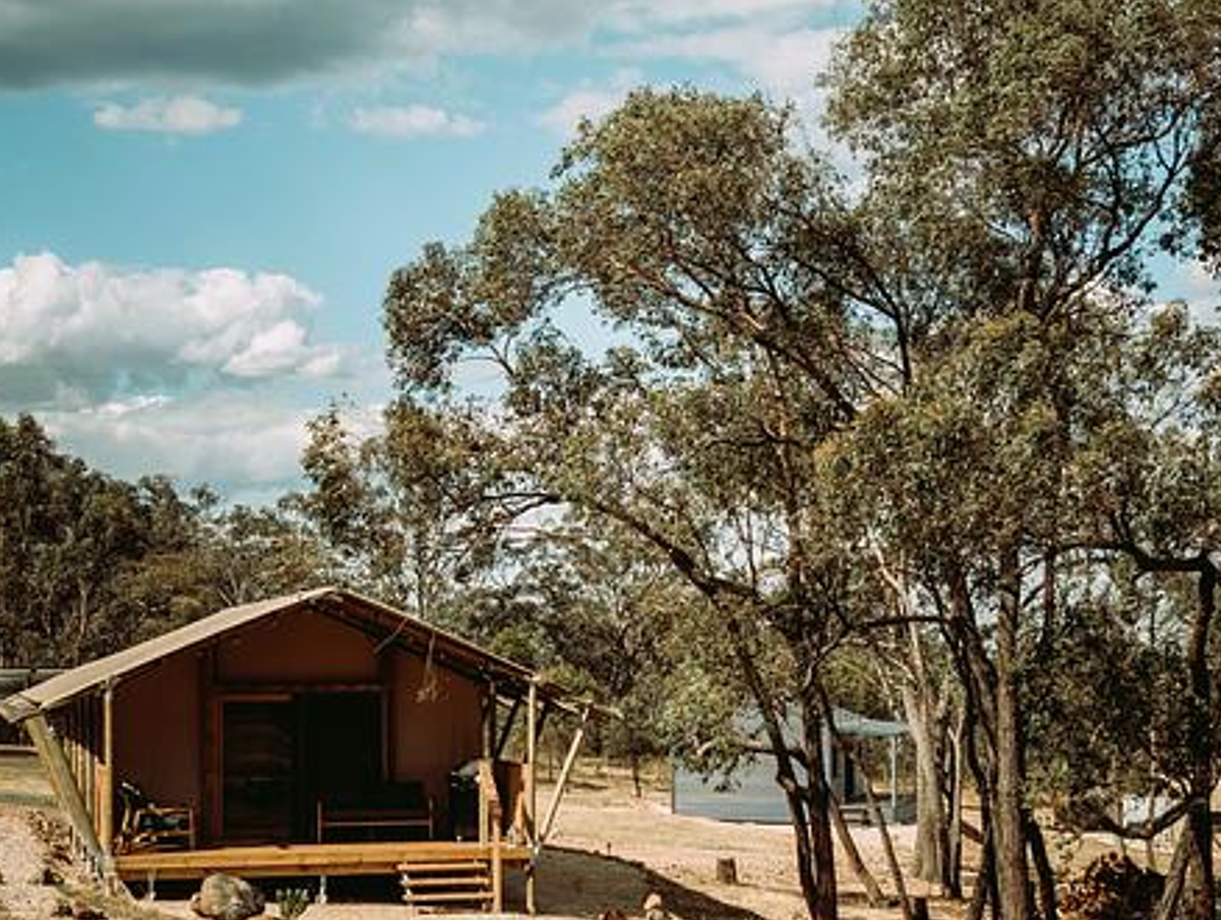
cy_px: 551
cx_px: 647
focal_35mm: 51
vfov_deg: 28.6
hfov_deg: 37.4
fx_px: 1802
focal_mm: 18
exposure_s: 1/4000
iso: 160
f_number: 2.8
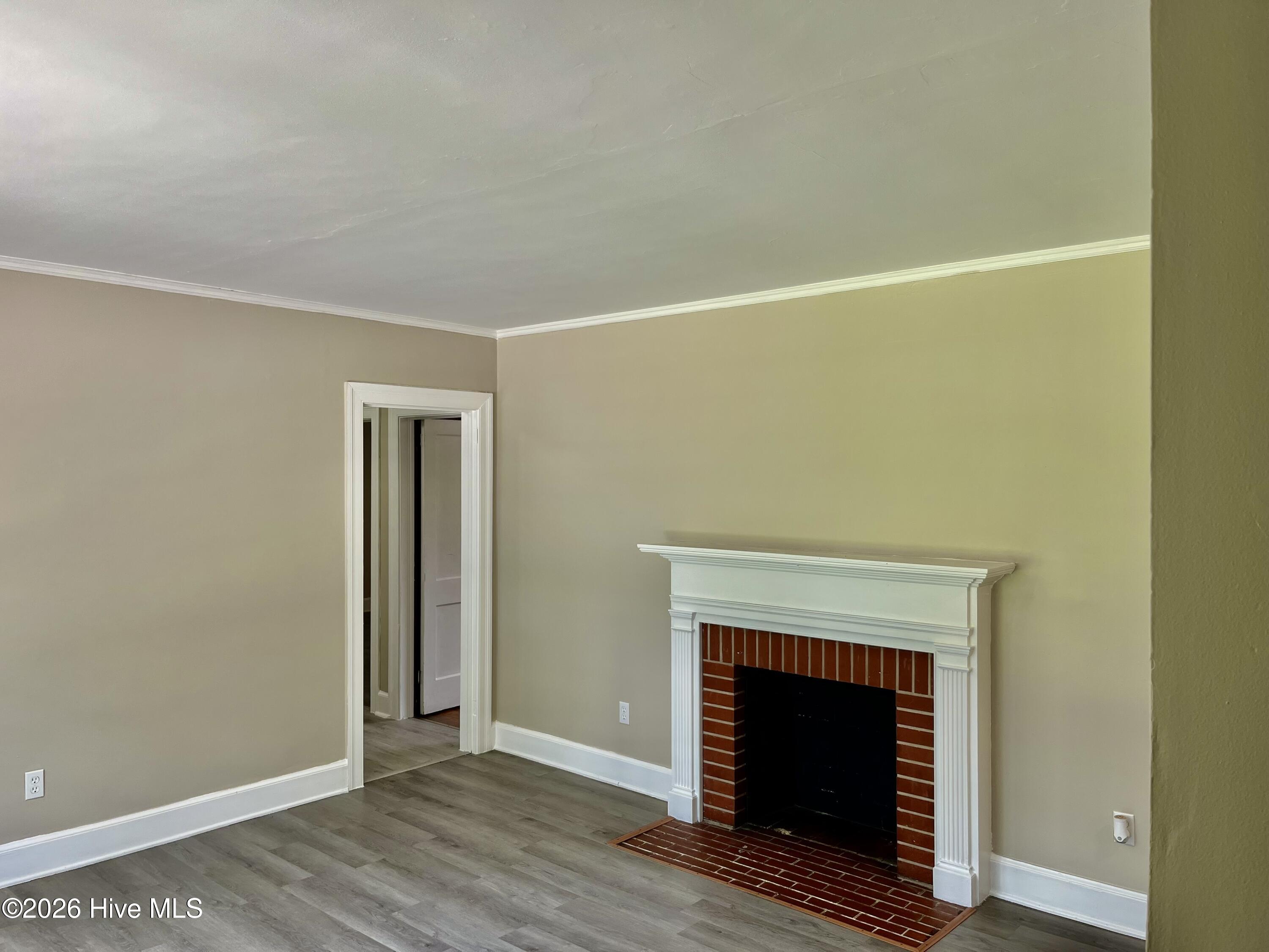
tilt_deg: -0.7
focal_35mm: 26
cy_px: 476
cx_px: 634
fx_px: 953
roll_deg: -0.4
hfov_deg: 67.3
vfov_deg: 53.1
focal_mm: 5.1
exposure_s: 1/122
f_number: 1.6
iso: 40
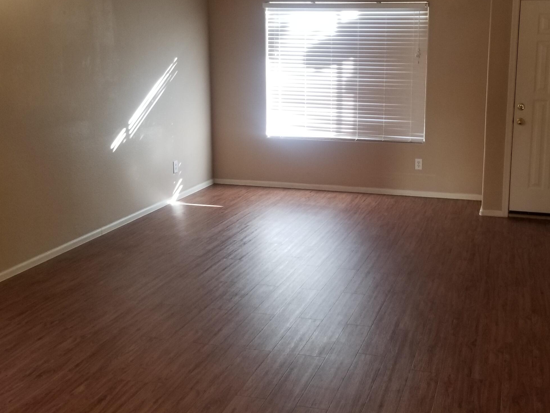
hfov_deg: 46.2
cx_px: 355
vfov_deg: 35.7
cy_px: 143
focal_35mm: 40
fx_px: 636
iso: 160
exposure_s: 1/30
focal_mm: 4.3
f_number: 1.7
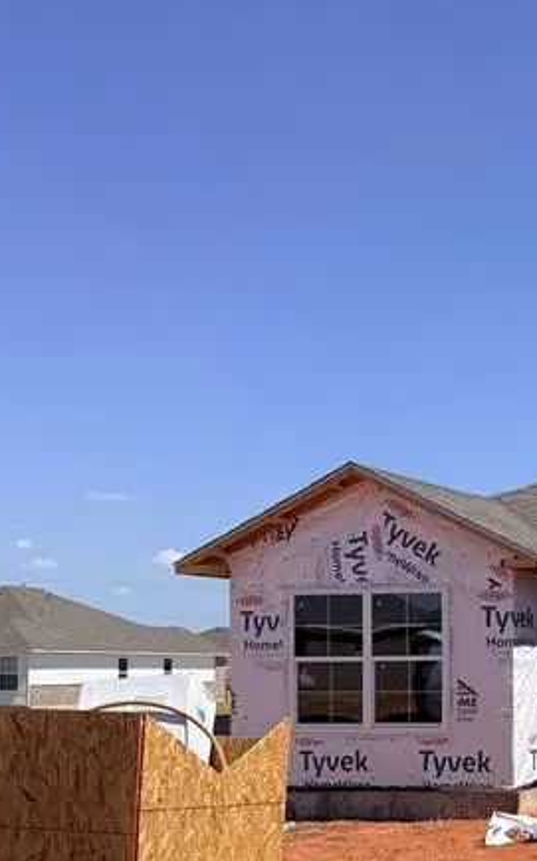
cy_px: 643
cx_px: 803
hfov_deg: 19.0
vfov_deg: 33.4
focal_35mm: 60
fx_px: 1406
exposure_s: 1/6173
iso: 80
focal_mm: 6.76
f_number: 1.78
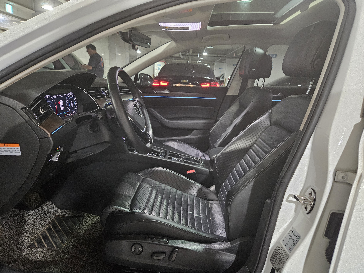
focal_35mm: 23
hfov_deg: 73.9
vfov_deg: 58.9
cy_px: 136
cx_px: 182
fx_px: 242
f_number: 1.8
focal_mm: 5.4
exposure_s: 1/24
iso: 1000
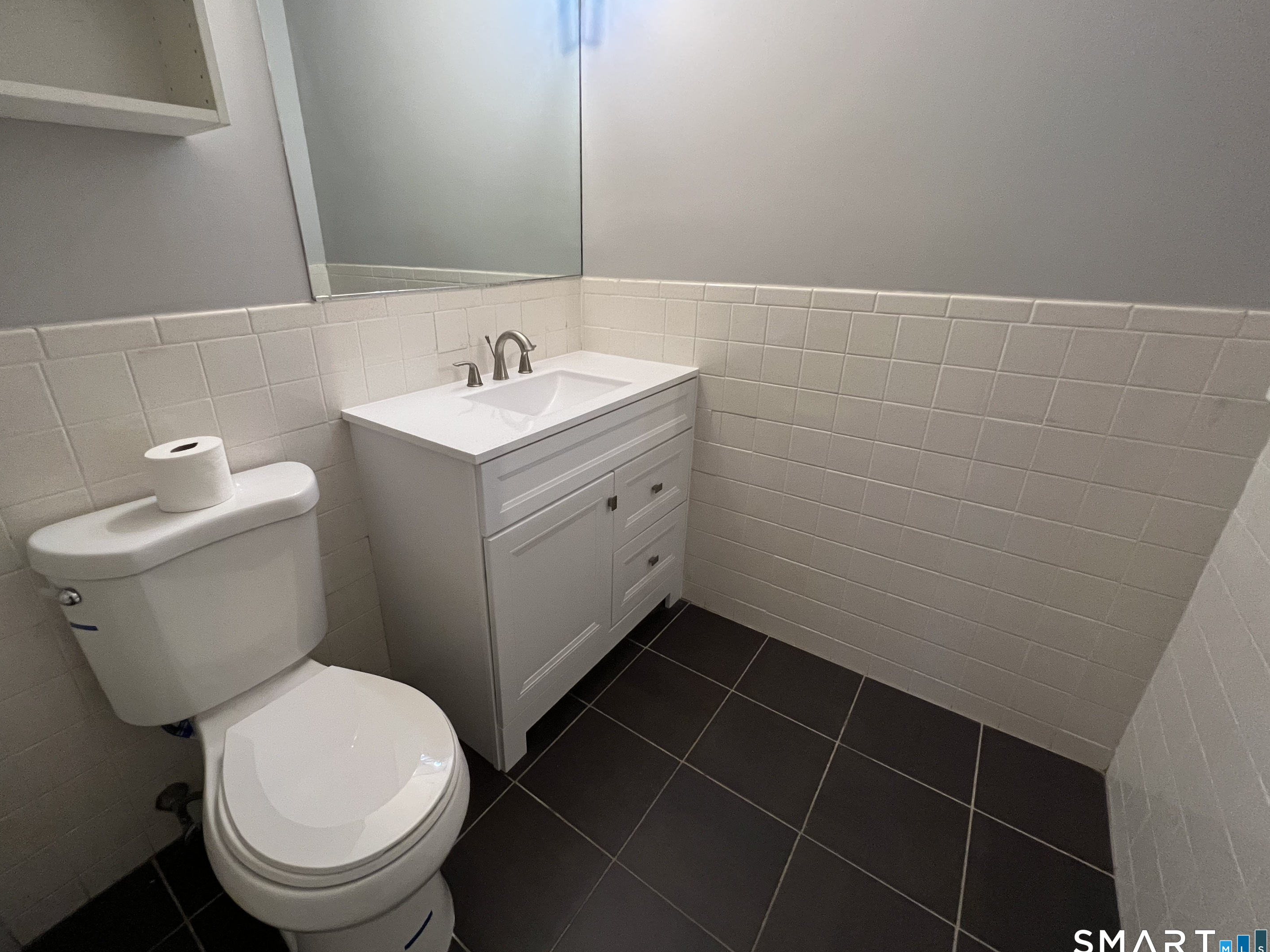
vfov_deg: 85.6
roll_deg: -0.8
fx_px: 514
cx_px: 593
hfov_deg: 101.9
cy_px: 453
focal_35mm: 14
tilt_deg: -21.3
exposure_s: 1/60
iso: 500
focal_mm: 1.57
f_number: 1.8
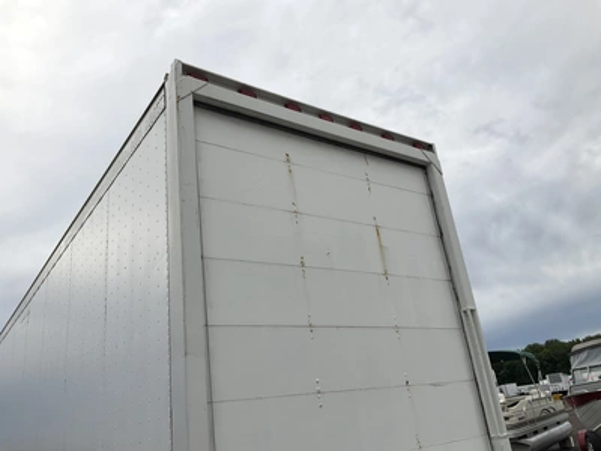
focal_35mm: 29
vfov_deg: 48.2
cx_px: 300
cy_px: 226
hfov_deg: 61.7
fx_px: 503
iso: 25
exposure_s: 1/2320
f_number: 1.8
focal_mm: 3
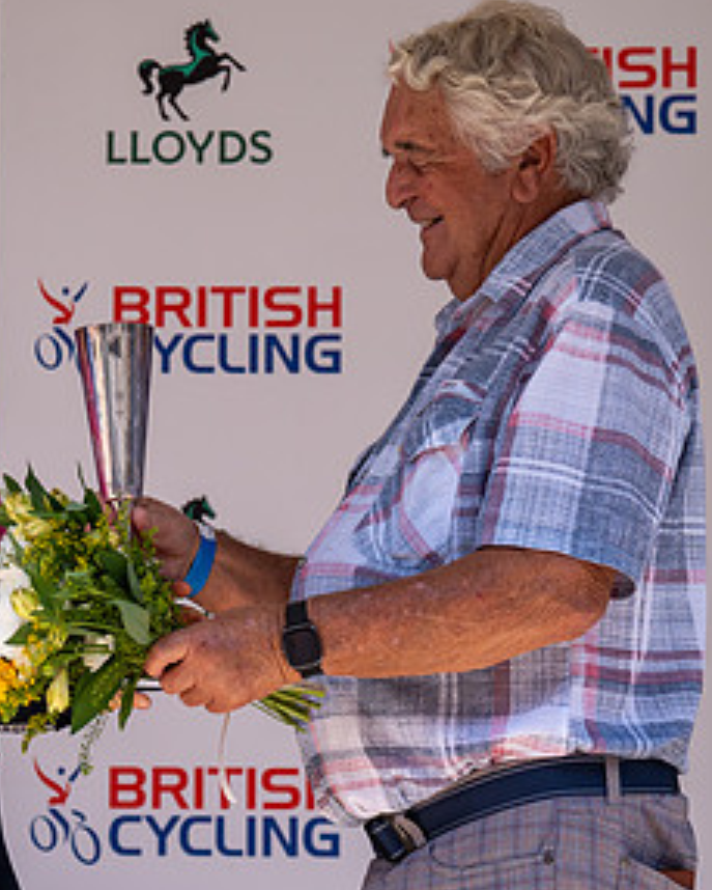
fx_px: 6924
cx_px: 82
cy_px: 334
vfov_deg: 7.3
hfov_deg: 5.9
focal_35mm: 263
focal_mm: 121
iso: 400
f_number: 4
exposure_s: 1/1000
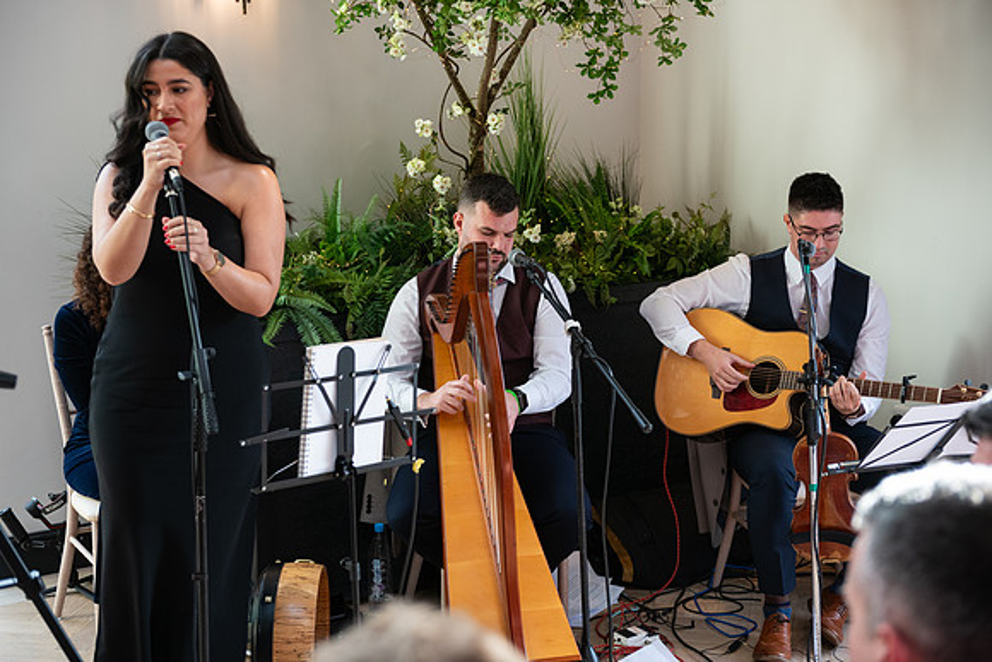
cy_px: 331
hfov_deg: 36.2
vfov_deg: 24.6
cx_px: 496
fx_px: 1516
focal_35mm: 55
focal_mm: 55
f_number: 3.5
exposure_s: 1/160
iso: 640
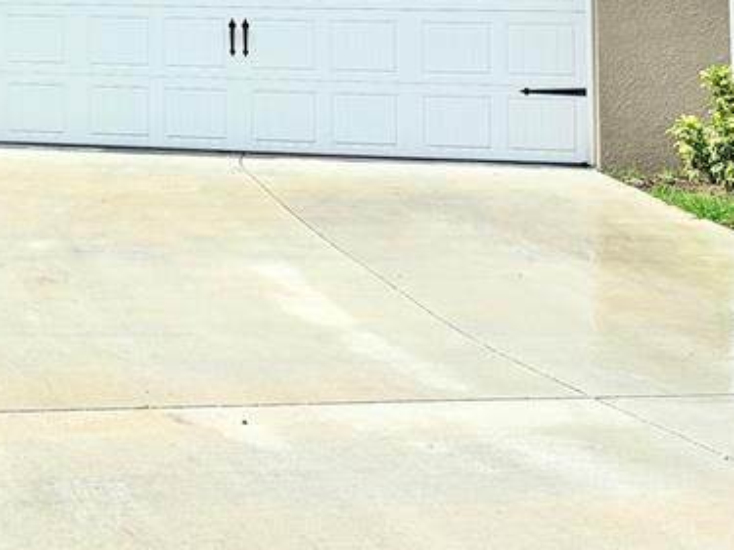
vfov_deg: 19.5
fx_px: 1505
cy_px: -108
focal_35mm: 71
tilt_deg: +3.0
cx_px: -86
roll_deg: +0.0
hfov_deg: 25.3
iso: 50
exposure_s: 1/5348
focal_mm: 5.96
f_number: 1.6
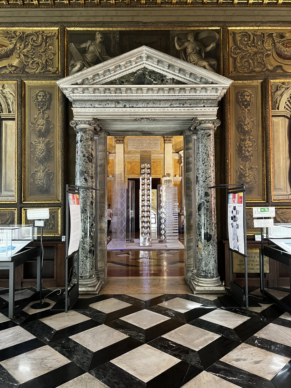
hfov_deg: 53.1
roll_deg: +0.4
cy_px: 194
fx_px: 291
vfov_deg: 67.3
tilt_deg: +1.8
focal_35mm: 26
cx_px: 146
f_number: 1.5
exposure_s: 1/50
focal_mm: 5.7
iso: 500
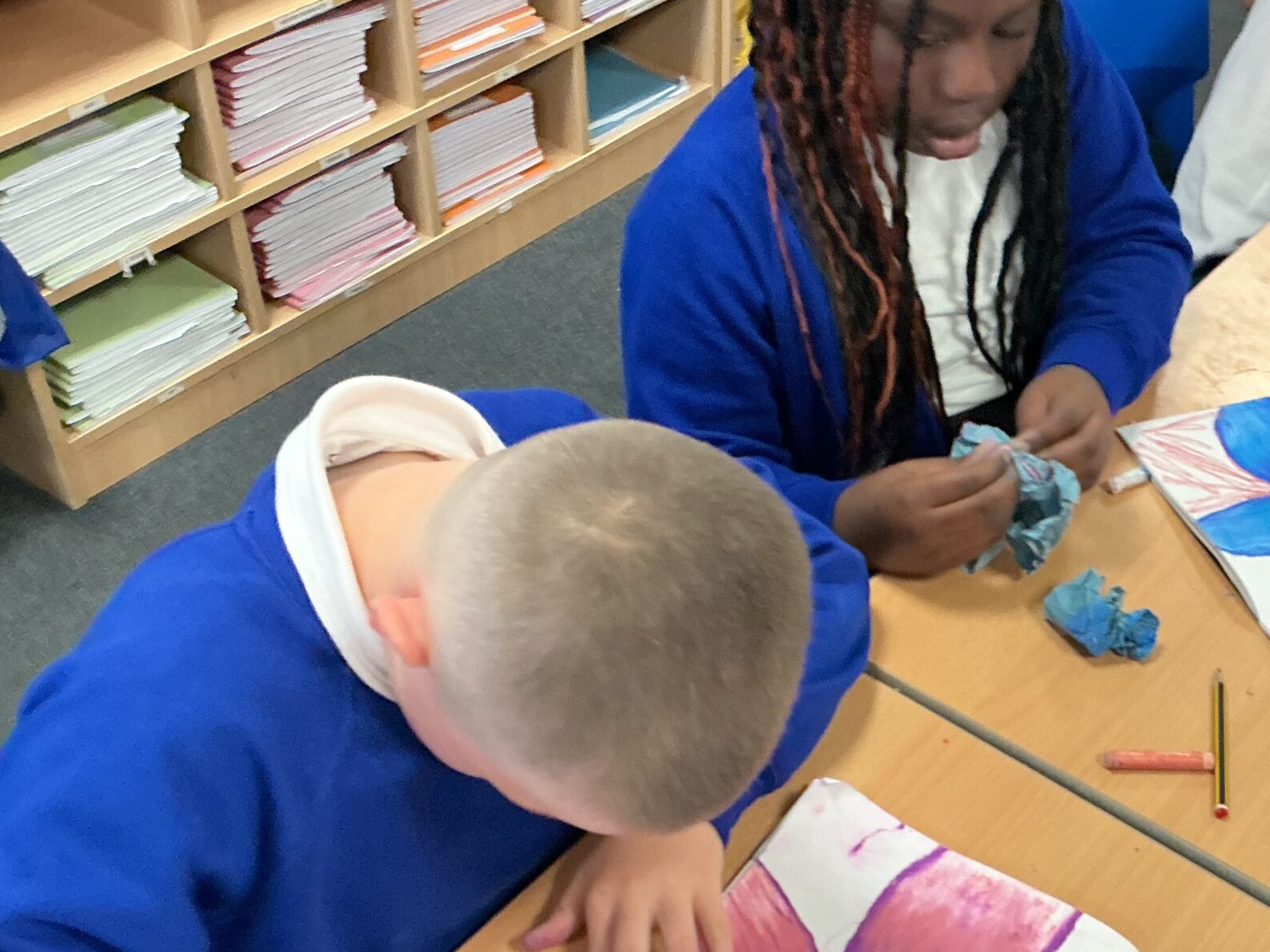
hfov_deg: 39.4
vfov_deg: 30.7
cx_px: 950
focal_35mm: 47
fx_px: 1724
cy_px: 631
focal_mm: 3
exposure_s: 1/60
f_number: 1.8
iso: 100
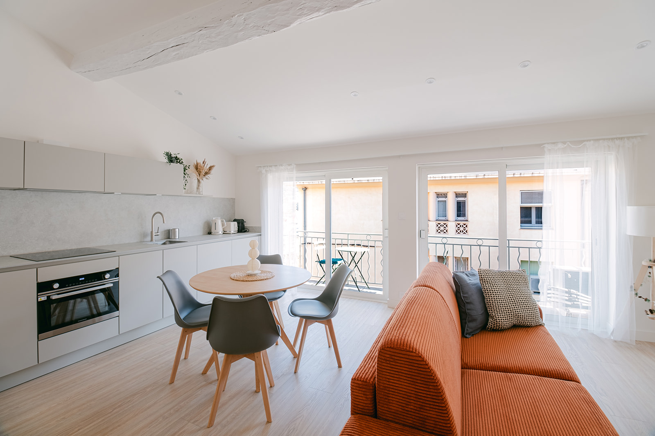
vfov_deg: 77.3
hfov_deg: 100.4
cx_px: 328
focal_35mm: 15
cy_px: 218
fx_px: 273
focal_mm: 10
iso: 100
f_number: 10
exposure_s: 1/13
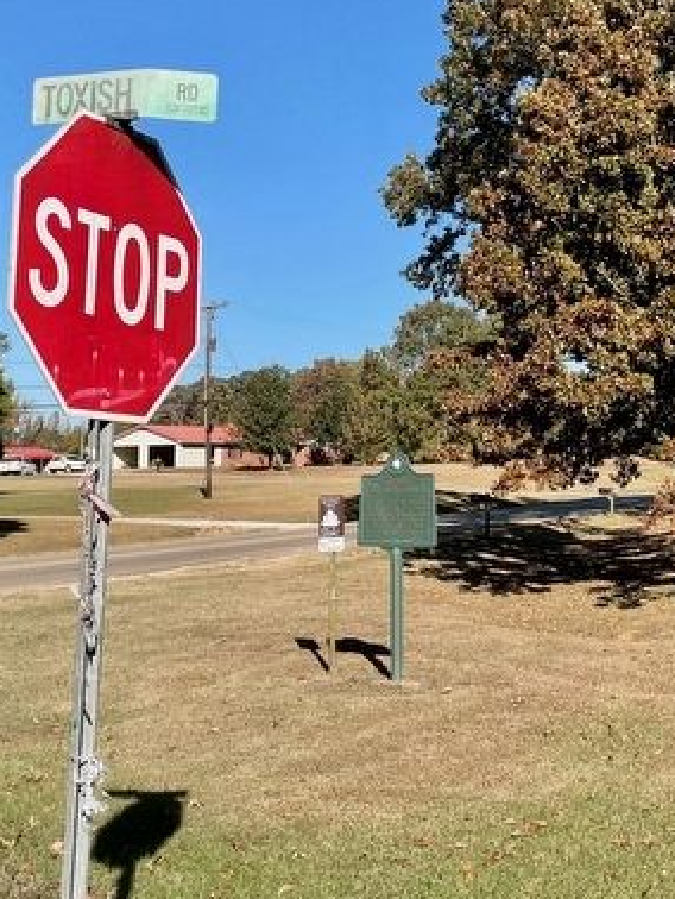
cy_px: 335
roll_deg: +1.2
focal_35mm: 55
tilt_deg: +5.5
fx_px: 1428
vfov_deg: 34.7
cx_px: 549
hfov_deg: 26.1
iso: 32
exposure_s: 1/2882
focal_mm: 4.2
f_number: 1.6
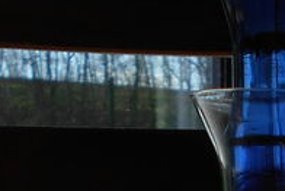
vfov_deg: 8.9
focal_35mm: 138
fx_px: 1093
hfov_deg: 14.7
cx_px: 257
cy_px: 471
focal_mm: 4.6
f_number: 3.2
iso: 80
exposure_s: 1/800
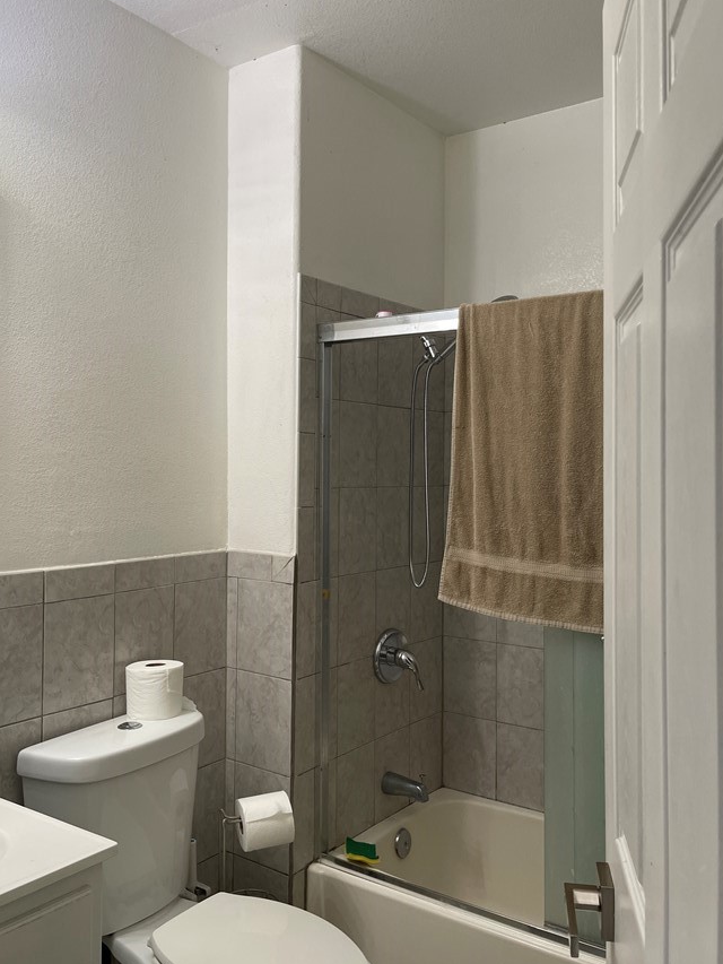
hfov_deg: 46.7
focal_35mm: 30
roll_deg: -1.4
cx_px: 324
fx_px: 835
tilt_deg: +1.3
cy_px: 444
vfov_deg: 59.9
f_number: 1.6
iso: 80
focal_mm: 5.1
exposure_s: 1/60
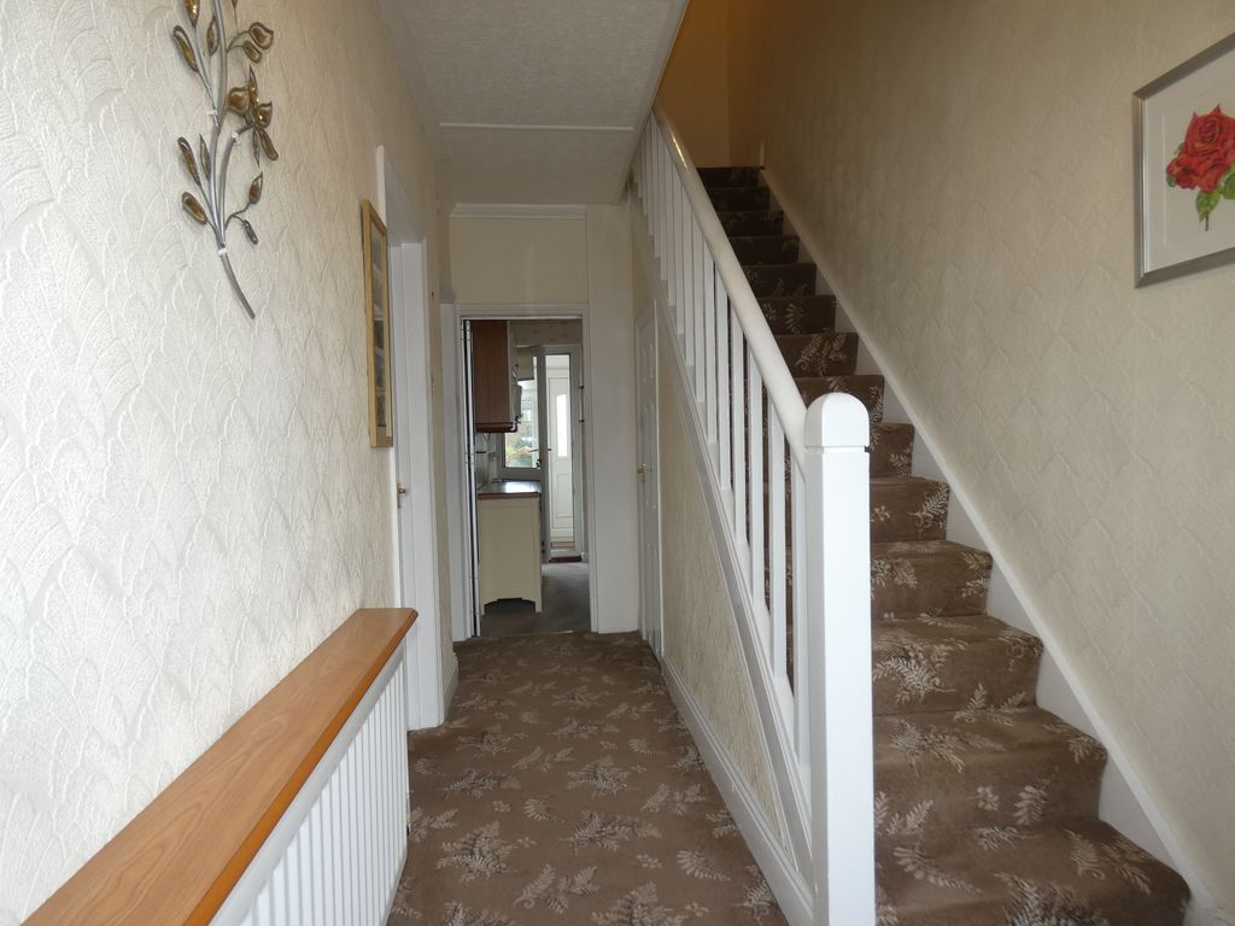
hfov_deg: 81.7
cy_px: 463
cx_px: 618
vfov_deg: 66.0
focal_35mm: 20
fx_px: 714
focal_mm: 3.6
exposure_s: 1/80
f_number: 2.8
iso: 80
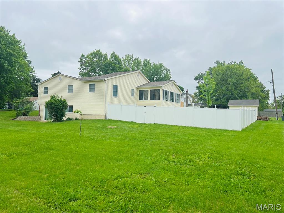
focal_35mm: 26
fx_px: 213
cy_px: 106
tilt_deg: +3.7
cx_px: 142
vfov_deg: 53.1
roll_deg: -1.0
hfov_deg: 67.3
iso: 50
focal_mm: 5.7
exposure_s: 1/5076
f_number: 1.5
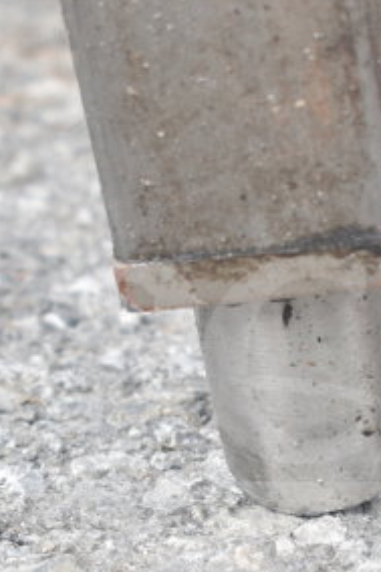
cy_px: 418
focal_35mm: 242
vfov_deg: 8.5
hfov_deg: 5.7
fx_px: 3846
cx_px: 250
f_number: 5.6
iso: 200
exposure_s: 1/100
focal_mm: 50
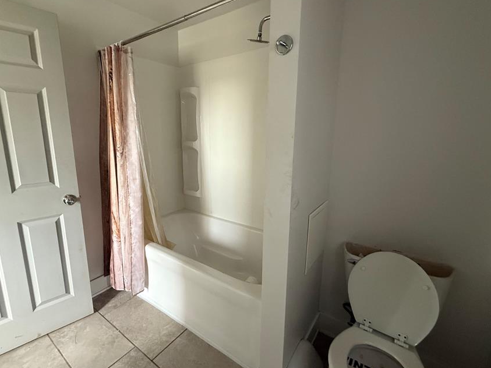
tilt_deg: -10.7
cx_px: 232
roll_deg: +0.5
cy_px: 179
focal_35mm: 17
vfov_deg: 74.7
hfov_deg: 91.0
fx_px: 241
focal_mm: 2.22
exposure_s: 1/60
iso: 640
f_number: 2.2
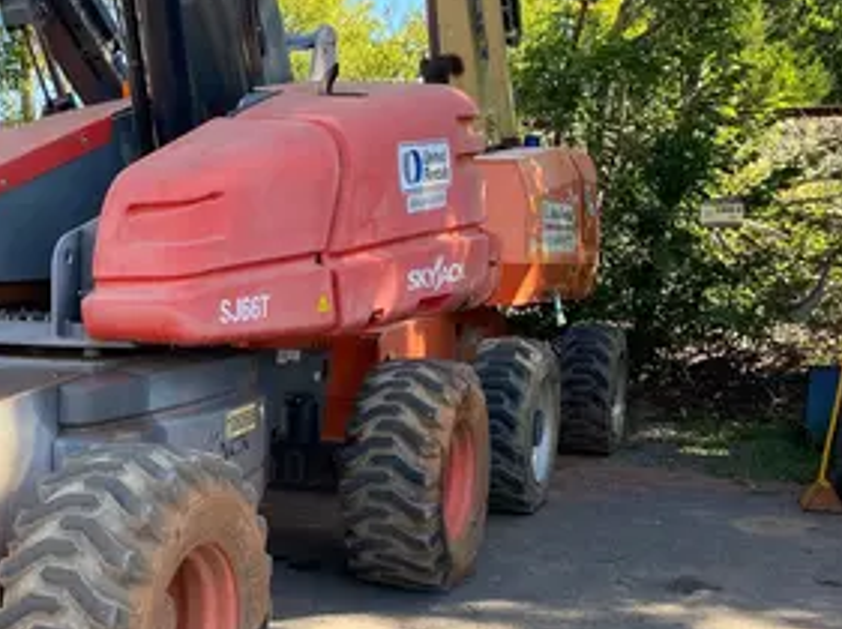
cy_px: 427
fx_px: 1239
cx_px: 66
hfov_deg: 35.1
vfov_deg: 28.3
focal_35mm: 51
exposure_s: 1/349
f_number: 1.8
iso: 32
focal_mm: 4.25
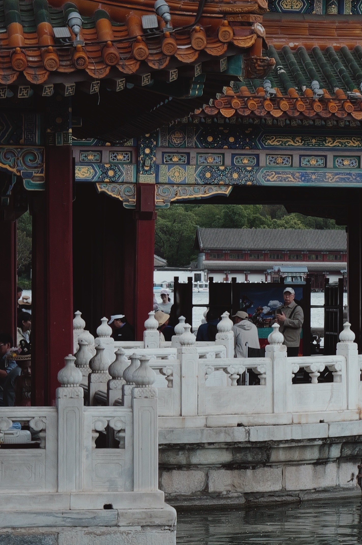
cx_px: 695
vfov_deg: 10.8
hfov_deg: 7.0
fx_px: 2884
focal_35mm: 191
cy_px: 152
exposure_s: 1/125
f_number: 11
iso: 200
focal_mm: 43
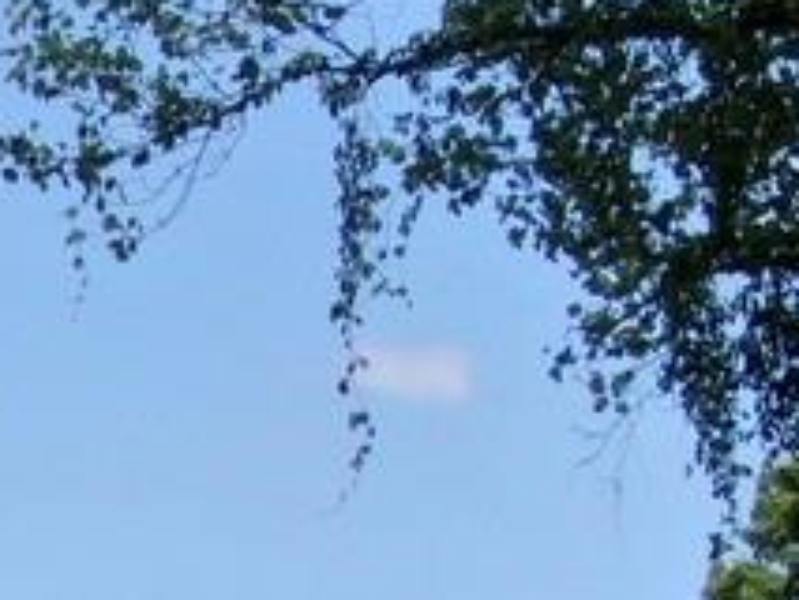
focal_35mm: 216
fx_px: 4988
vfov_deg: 6.6
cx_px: -1114
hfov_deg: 8.4
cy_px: 1282
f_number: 3.7
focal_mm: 7.88
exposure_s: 1/640
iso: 100
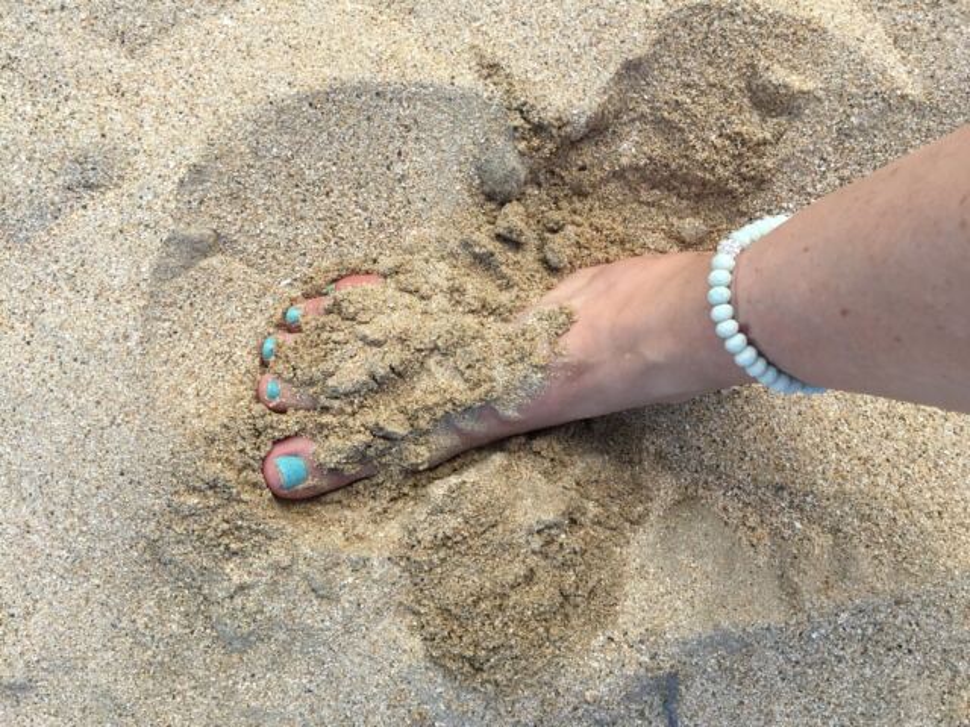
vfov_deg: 48.2
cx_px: 485
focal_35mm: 29
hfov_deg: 61.7
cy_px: 364
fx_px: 813
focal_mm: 4.15
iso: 32
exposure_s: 1/1199
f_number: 2.2
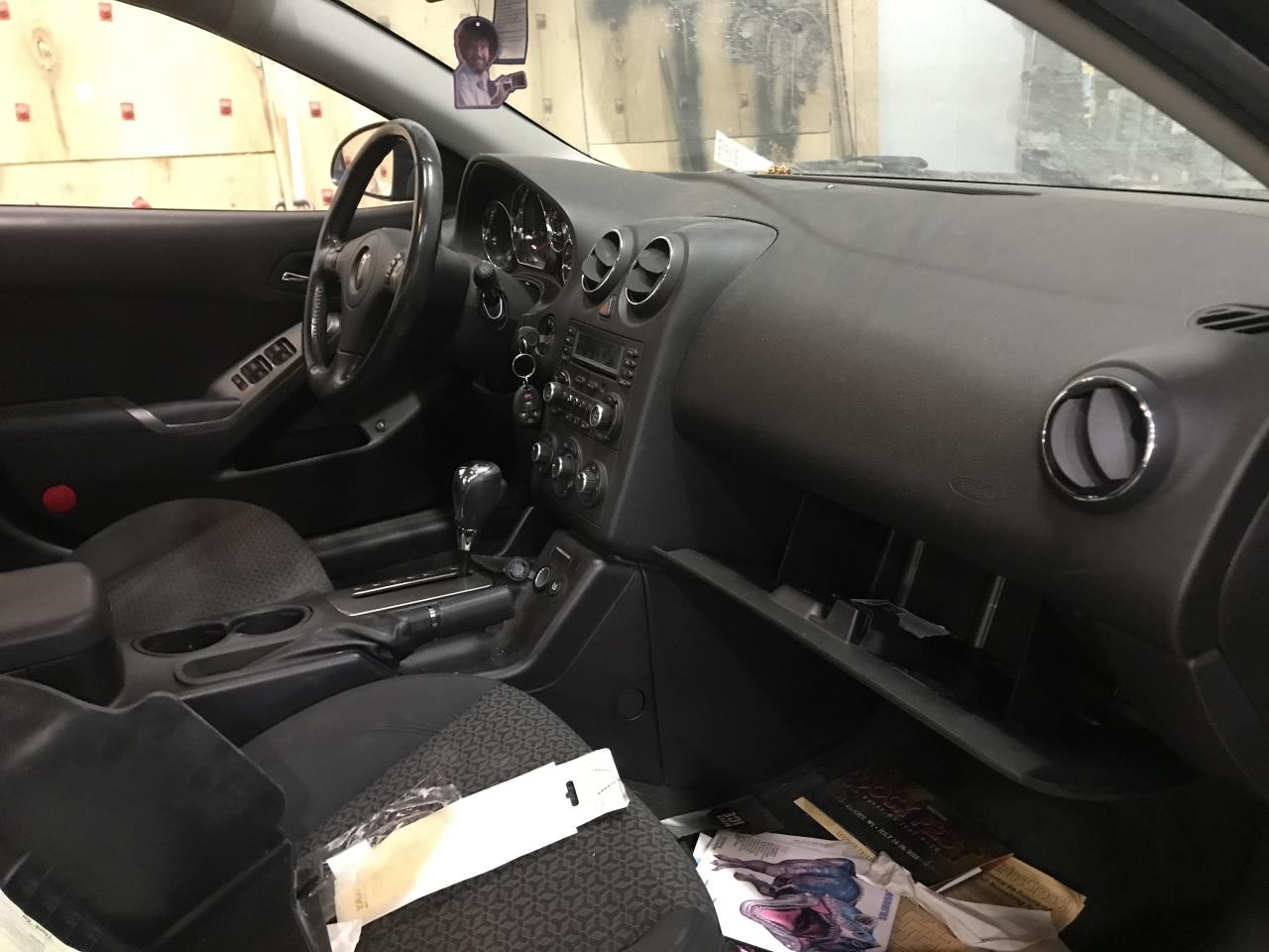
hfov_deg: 63.4
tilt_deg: -18.5
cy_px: 476
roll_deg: +3.0
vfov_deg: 49.7
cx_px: 634
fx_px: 1026
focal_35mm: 28
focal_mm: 3.99
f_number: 1.8
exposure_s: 1/6
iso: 100
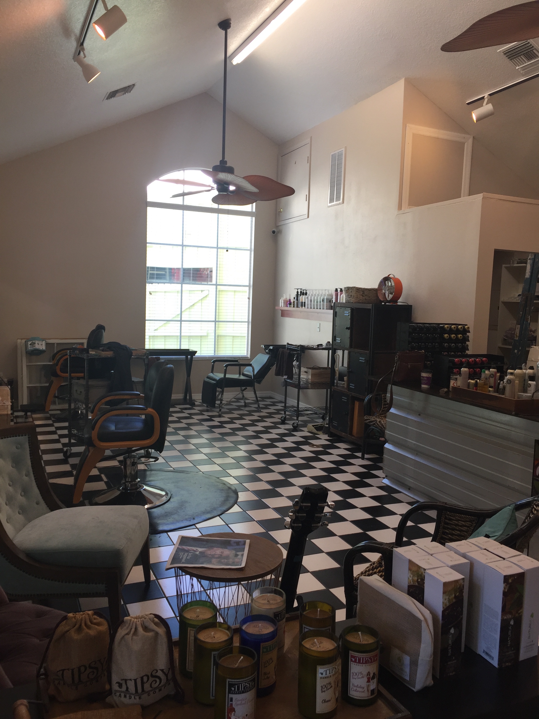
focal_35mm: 29
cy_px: 360
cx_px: 270
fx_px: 602
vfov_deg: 61.7
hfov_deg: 48.2
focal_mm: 4.15
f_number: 2.2
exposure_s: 1/60
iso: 32
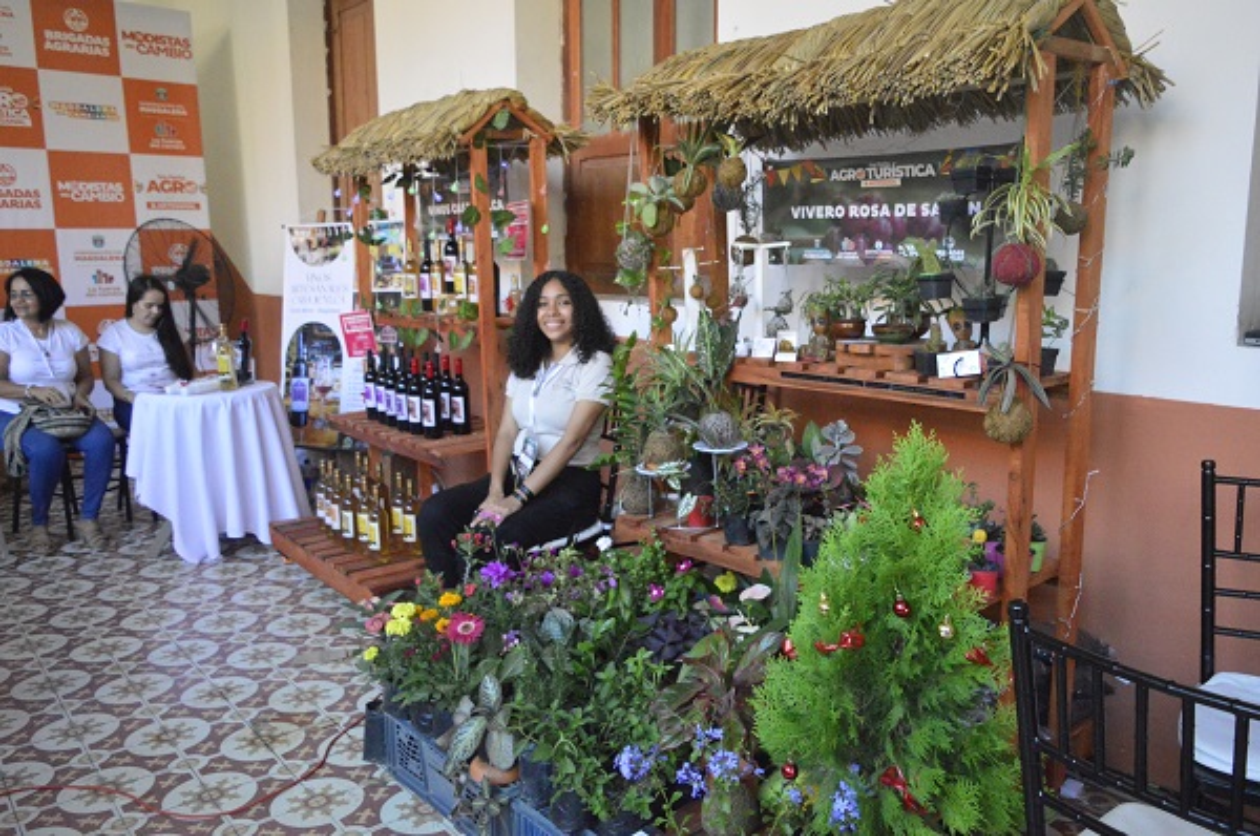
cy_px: 418
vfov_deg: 47.8
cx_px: 630
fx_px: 943
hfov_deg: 67.5
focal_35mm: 27
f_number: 3.5
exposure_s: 1/1000
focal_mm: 18
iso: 6400
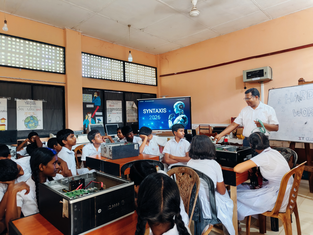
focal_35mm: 23
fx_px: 208
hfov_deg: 73.9
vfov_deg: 58.9
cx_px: 156
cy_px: 118
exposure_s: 1/50
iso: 642
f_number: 1.8
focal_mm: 5.56
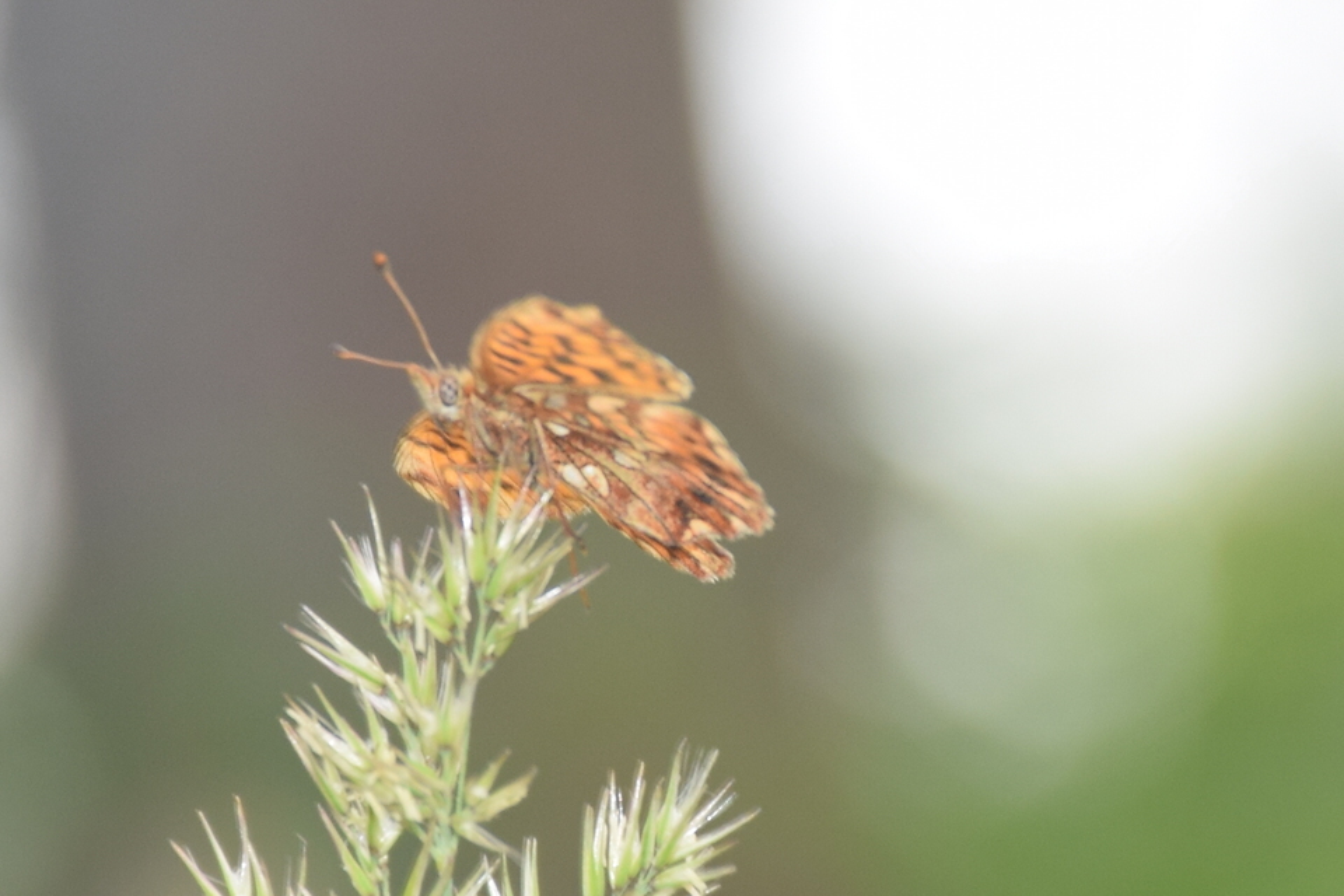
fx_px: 7839
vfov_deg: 6.5
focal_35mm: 210
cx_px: 672
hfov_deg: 9.8
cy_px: 448
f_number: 7.1
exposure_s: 1/200
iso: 320
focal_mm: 140
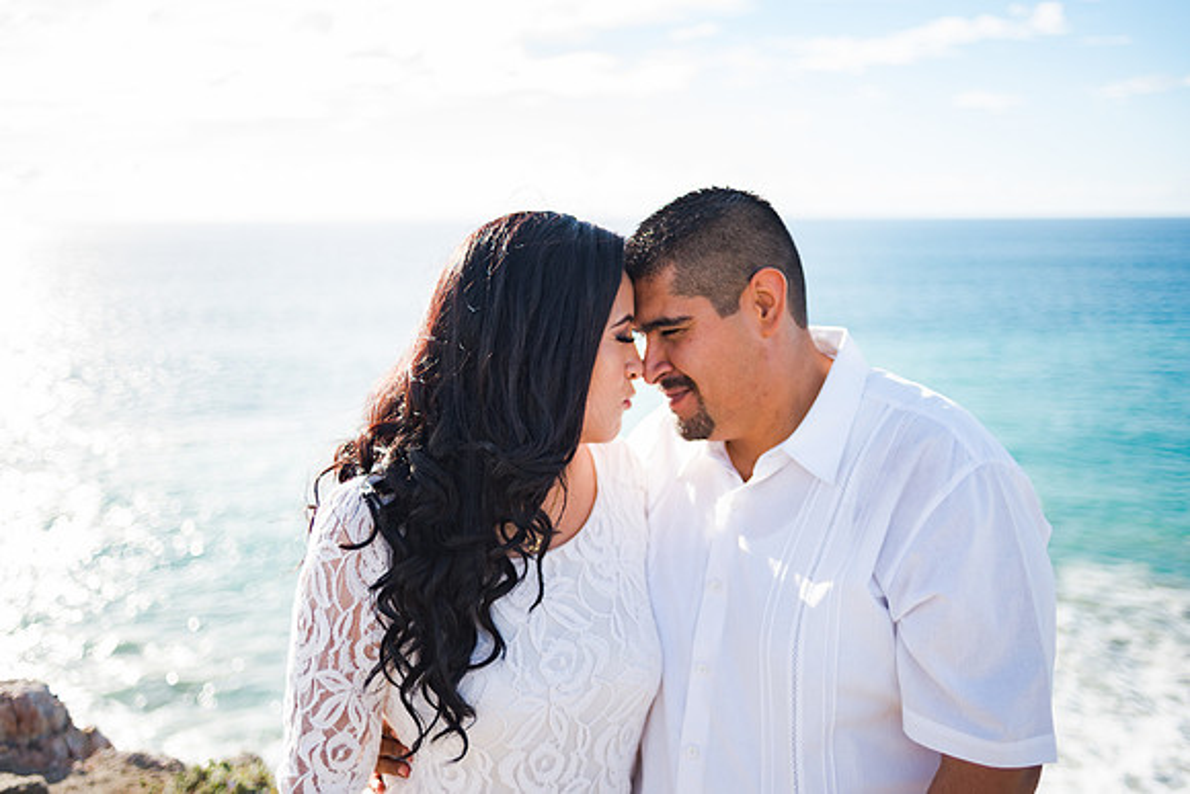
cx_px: 595
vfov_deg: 37.9
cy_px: 397
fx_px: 1157
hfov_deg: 54.4
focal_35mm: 35
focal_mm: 35
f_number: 2
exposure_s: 1/1600
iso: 50
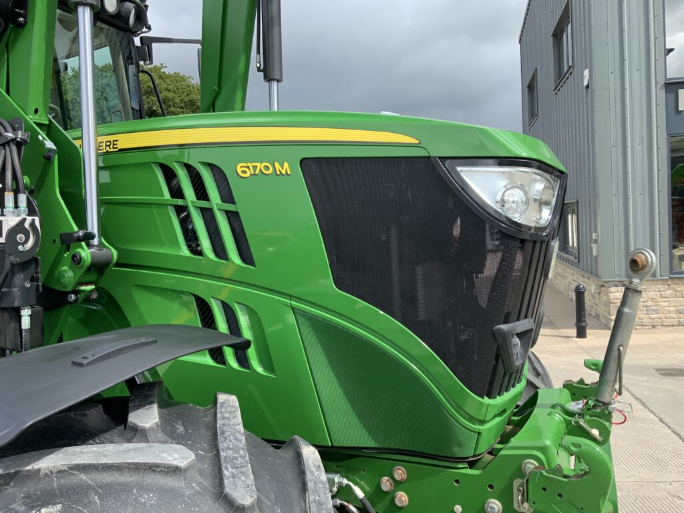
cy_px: 256
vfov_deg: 48.2
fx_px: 573
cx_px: 342
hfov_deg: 61.7
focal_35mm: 29
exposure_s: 1/683
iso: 16
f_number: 1.8
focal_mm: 3
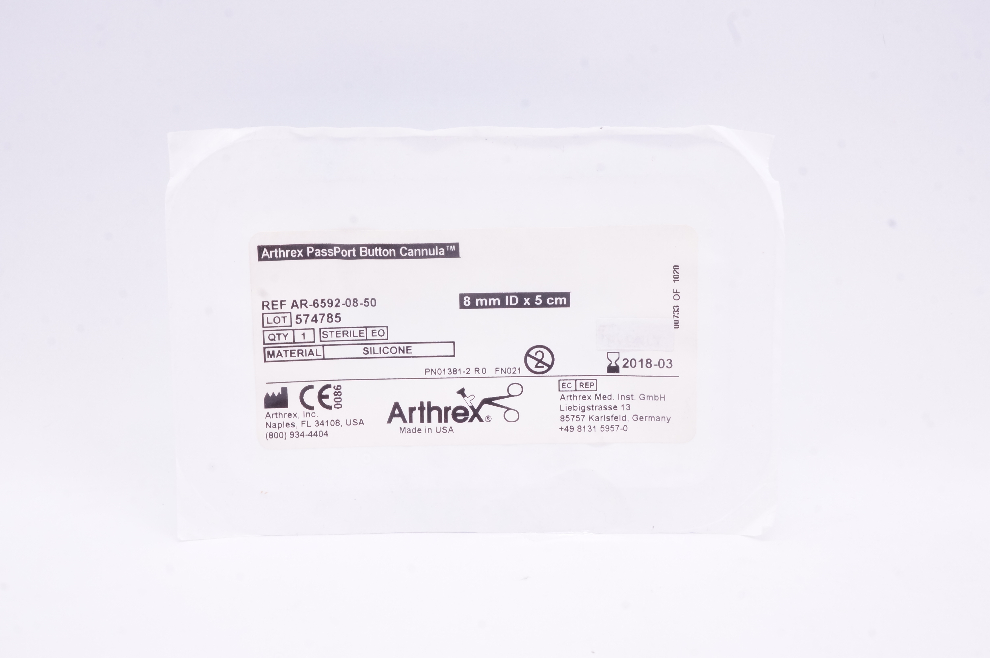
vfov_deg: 30.8
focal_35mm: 44
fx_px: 1195
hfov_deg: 45.0
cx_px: 495
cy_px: 329
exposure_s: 1/25
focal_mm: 29
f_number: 18
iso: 1600
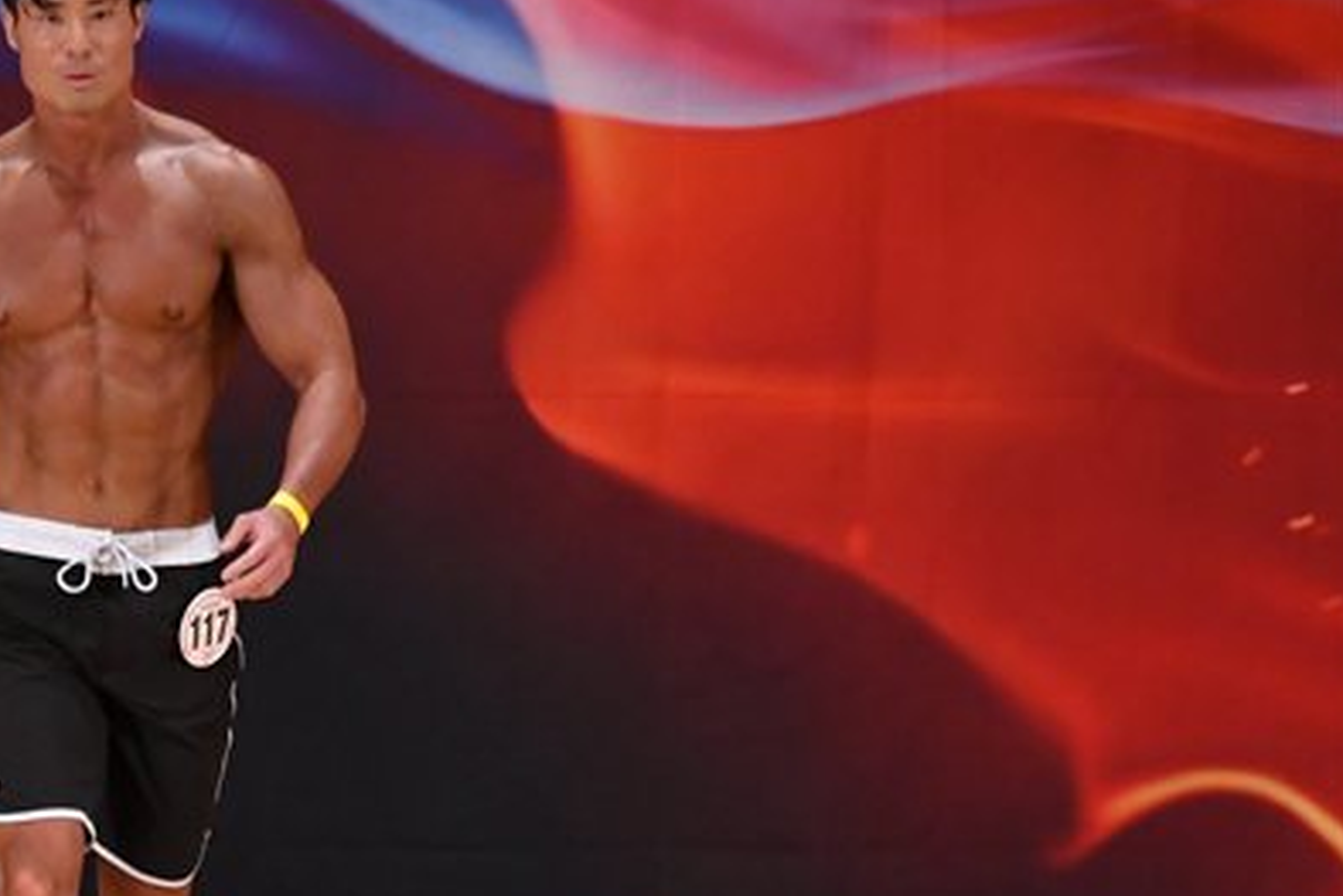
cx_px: 32
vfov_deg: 2.7
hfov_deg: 4.1
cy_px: 569
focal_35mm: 501
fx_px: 18696
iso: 3200
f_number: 5.6
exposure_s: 1/400
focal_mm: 170
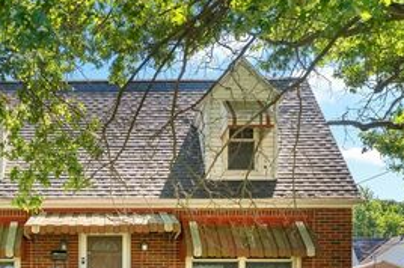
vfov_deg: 23.6
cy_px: 230
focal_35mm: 56
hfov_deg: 34.9
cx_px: 98
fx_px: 628
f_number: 8
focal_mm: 30
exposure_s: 1/5
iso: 100
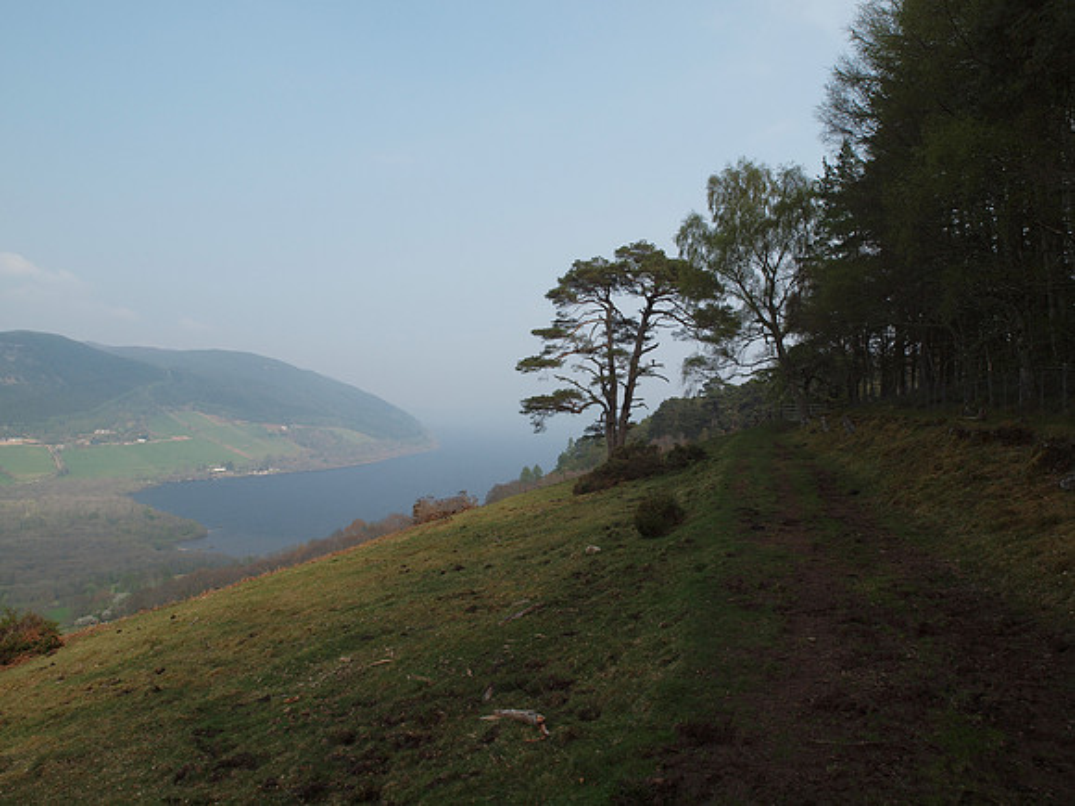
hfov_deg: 71.6
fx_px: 745
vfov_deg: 56.8
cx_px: 538
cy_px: 403
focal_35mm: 24
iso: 200
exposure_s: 1/640
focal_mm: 12
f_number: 6.3
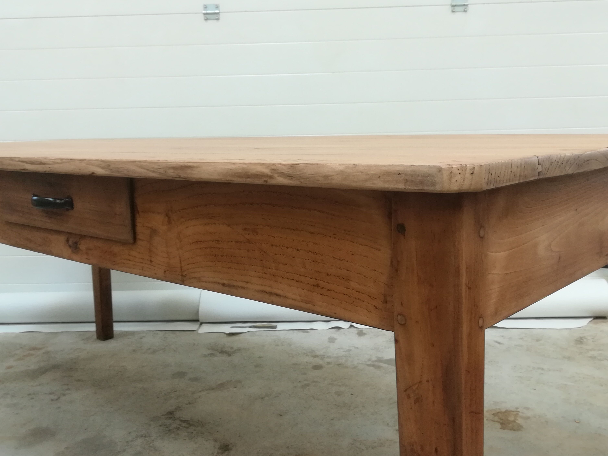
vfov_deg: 40.7
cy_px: 220
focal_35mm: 35
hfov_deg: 52.6
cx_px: 301
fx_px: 615
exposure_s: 1/33.3
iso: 200
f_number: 2.2
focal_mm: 3.83
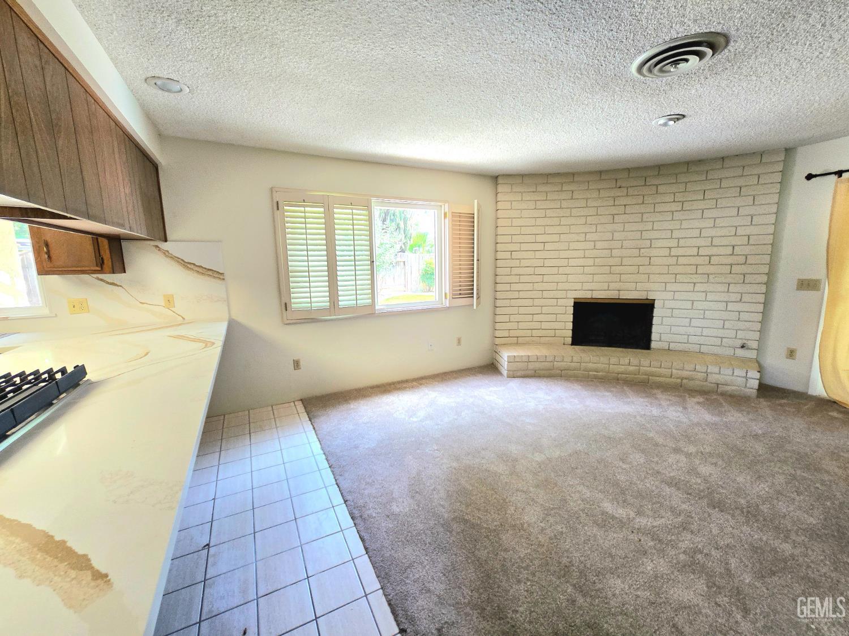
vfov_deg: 89.9
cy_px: 318
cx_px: 424
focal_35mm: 13
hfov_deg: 106.2
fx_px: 319
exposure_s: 1/60.2
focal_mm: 2.2
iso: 100
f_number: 2.2
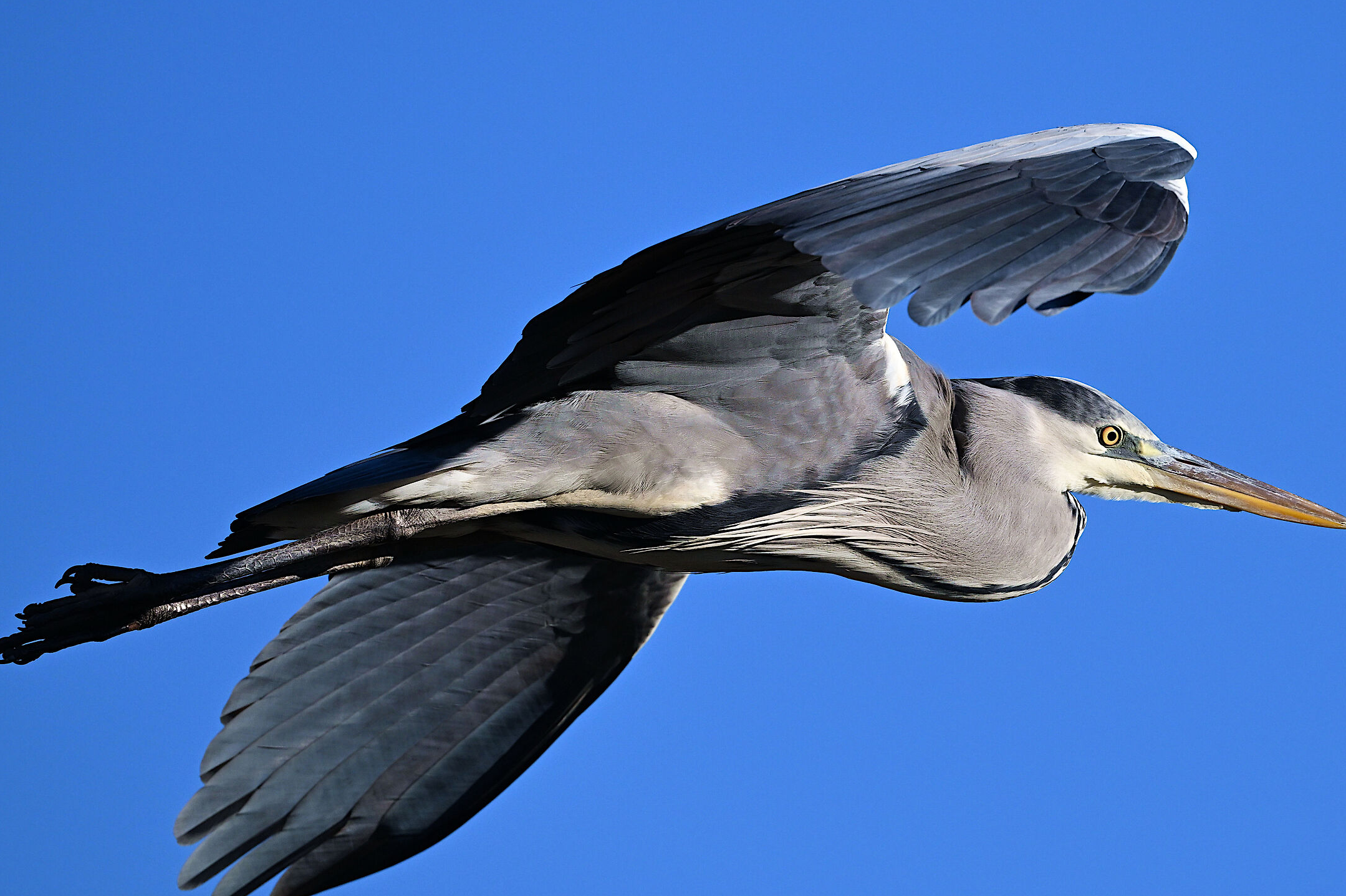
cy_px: 431
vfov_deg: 1.0
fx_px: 49859
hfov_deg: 1.5
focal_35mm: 1334
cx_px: 672
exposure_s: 1/2500
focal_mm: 800
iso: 800
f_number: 8
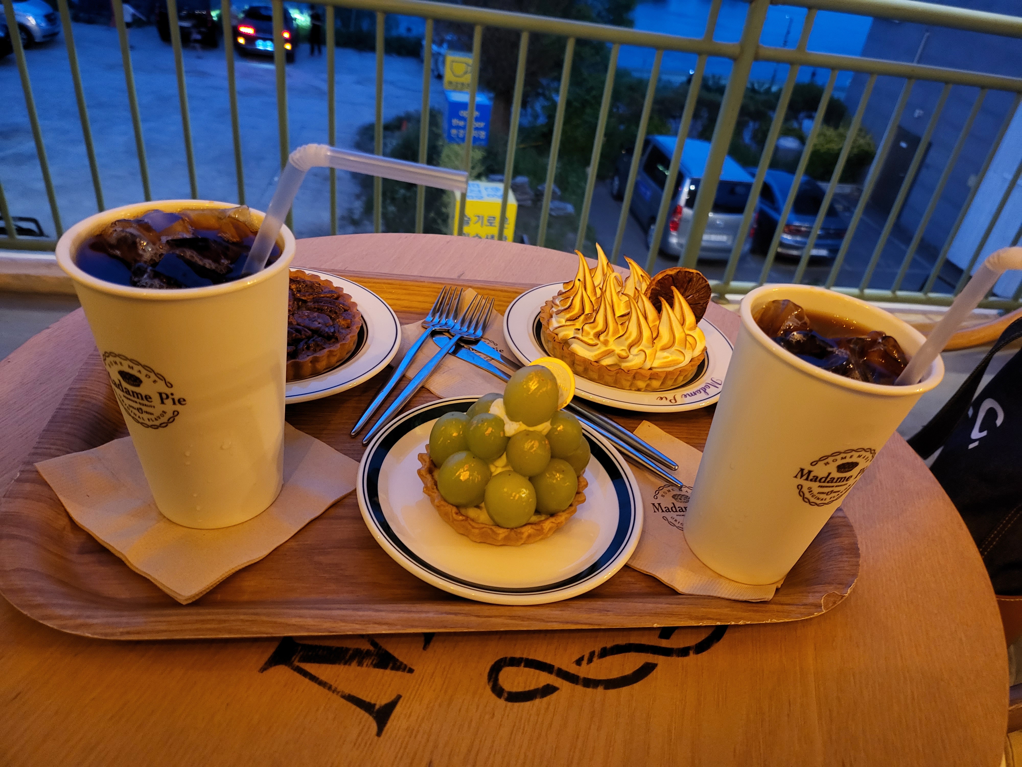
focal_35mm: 24
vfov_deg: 56.8
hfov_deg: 71.6
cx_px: 511
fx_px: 709
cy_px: 384
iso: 500
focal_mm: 5
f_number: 1.8
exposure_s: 1/24
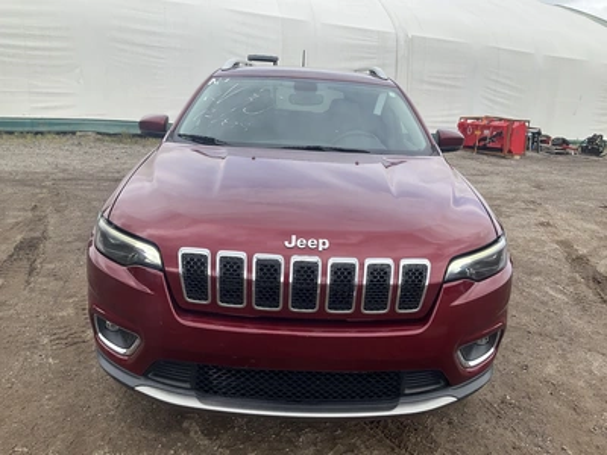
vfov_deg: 48.2
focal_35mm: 29
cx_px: 304
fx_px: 509
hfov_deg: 61.7
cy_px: 228
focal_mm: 3
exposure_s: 1/759
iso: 25
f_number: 1.8
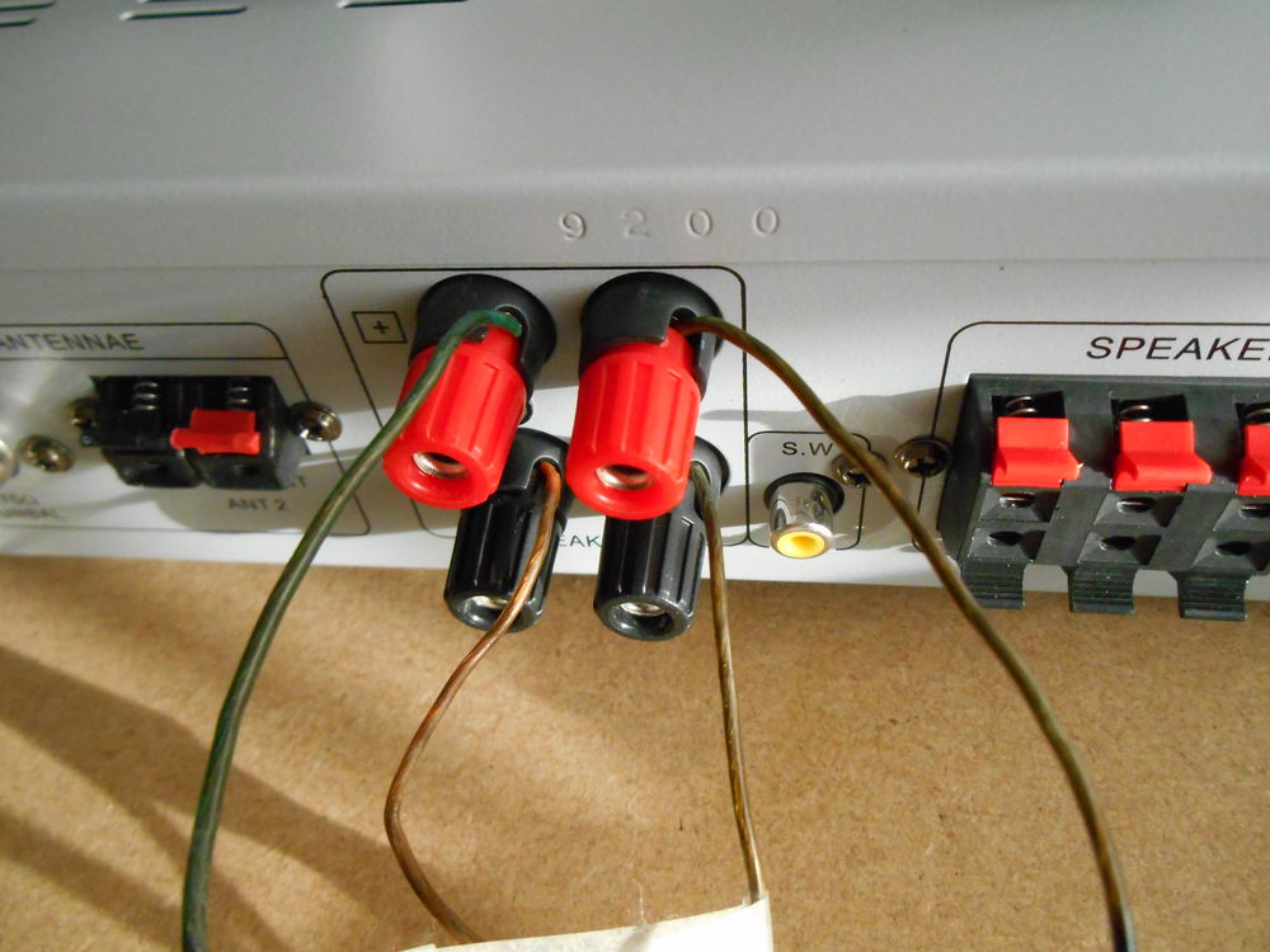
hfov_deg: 67.3
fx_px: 954
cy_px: 476
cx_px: 635
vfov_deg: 53.1
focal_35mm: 26
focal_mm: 4.7
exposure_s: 1/250
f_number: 3.4
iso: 720
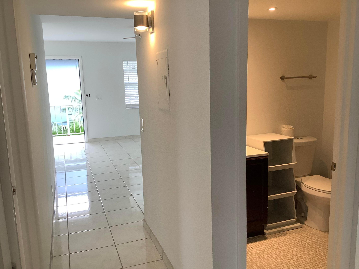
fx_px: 321
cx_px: 180
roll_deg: +0.6
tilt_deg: -11.2
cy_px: 134
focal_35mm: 31
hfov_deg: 58.4
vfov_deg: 45.4
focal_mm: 3.3
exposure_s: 1/120
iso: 80
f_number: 2.4
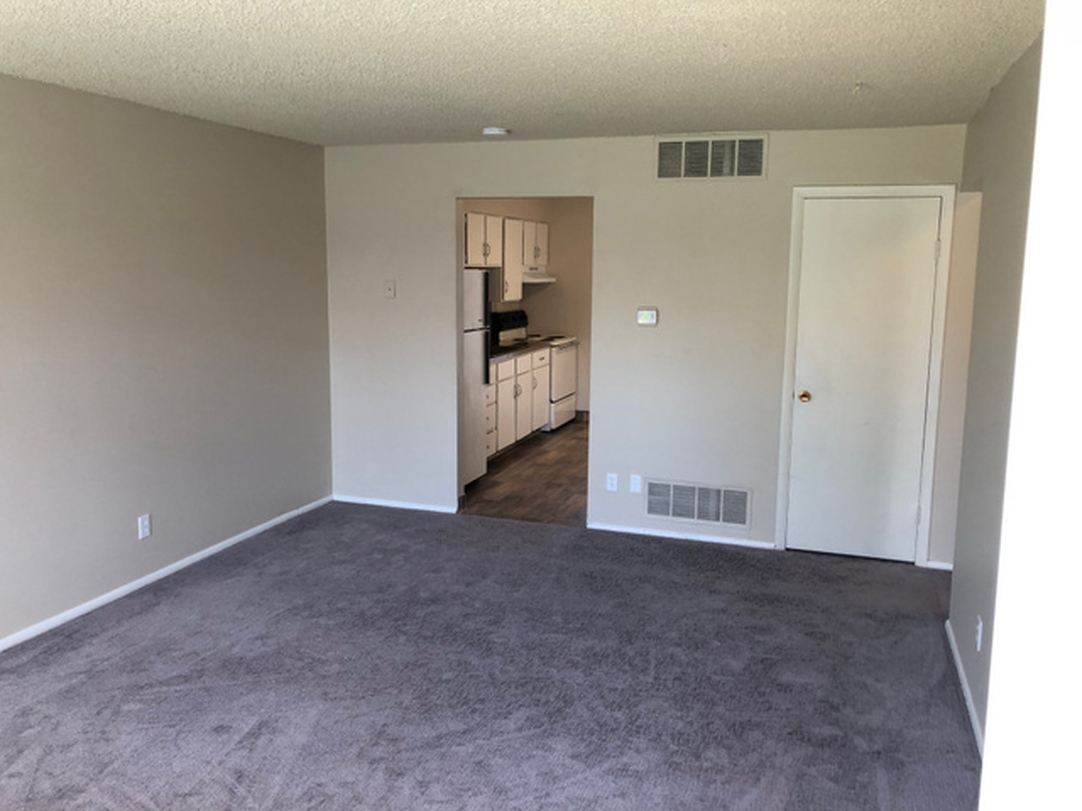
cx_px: 541
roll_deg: -0.4
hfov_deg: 63.4
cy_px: 406
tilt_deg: -10.3
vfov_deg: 49.7
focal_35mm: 28
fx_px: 875
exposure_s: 1/30
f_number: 1.8
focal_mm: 4
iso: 32
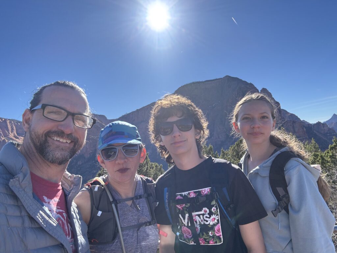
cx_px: 168
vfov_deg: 58.9
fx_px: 224
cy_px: 126
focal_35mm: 23
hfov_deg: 73.9
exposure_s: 1/607
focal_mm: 2.69
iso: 25
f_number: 1.9
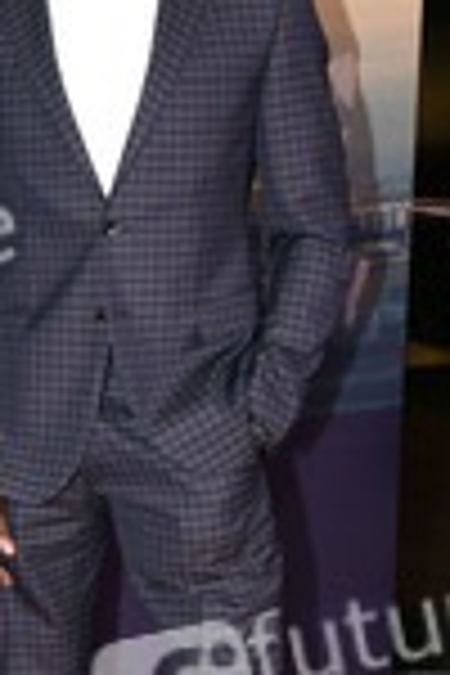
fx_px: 1894
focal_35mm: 101
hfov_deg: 13.2
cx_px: -86
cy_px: 464
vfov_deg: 20.1
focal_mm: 38
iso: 1250
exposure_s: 1/80
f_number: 6.3
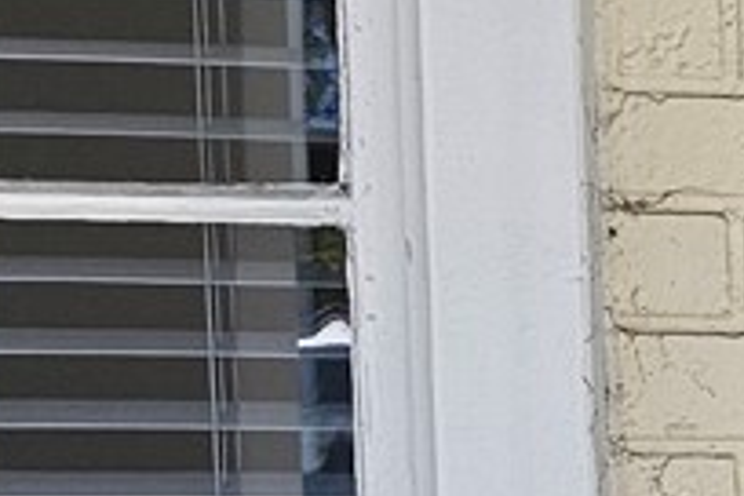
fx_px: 3885
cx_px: 2578
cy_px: 748
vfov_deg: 7.2
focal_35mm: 188
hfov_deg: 8.3
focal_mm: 6.3
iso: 20
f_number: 1.7
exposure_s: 1/1135
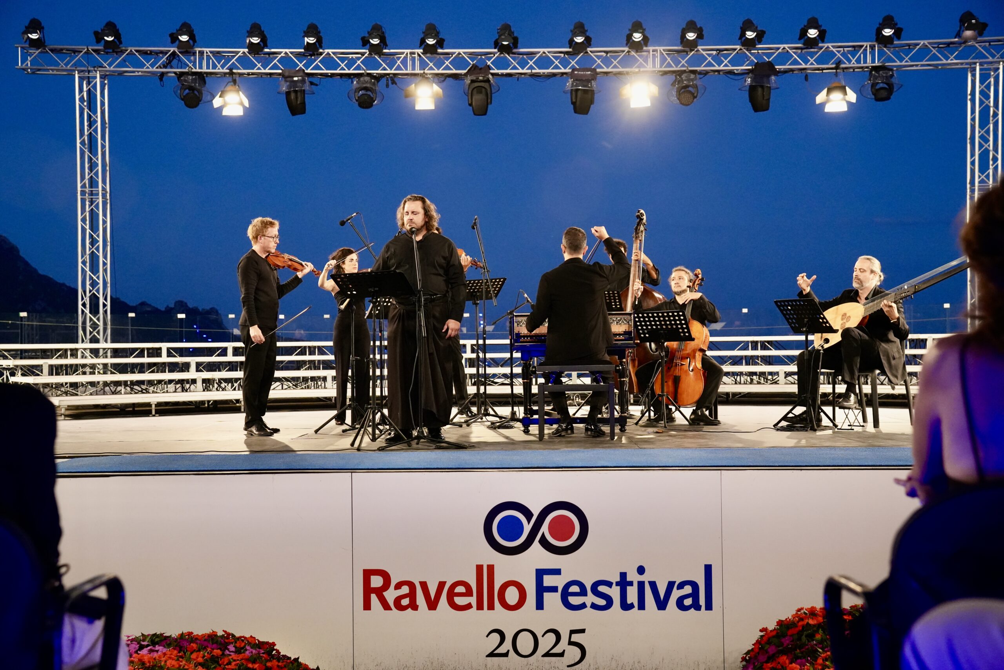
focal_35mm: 43
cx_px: 502
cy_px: 335
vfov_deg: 31.2
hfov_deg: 45.4
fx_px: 1199
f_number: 4
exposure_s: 1/160
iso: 5000
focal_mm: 43
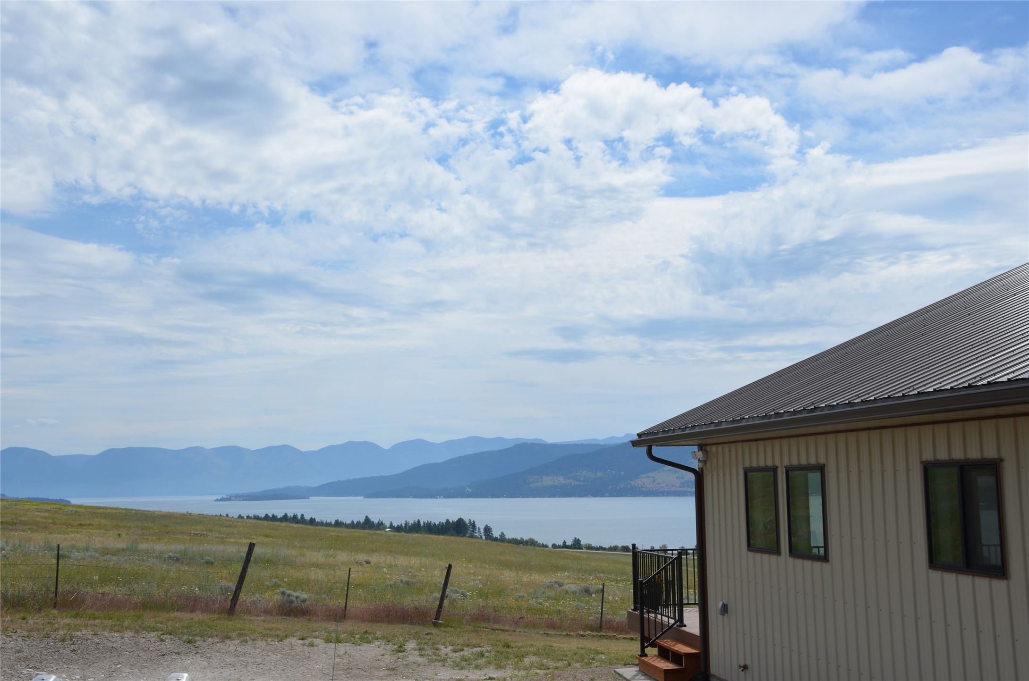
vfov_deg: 29.7
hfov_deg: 43.7
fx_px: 1284
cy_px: 340
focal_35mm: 45
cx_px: 514
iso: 100
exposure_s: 1/320
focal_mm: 30
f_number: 9
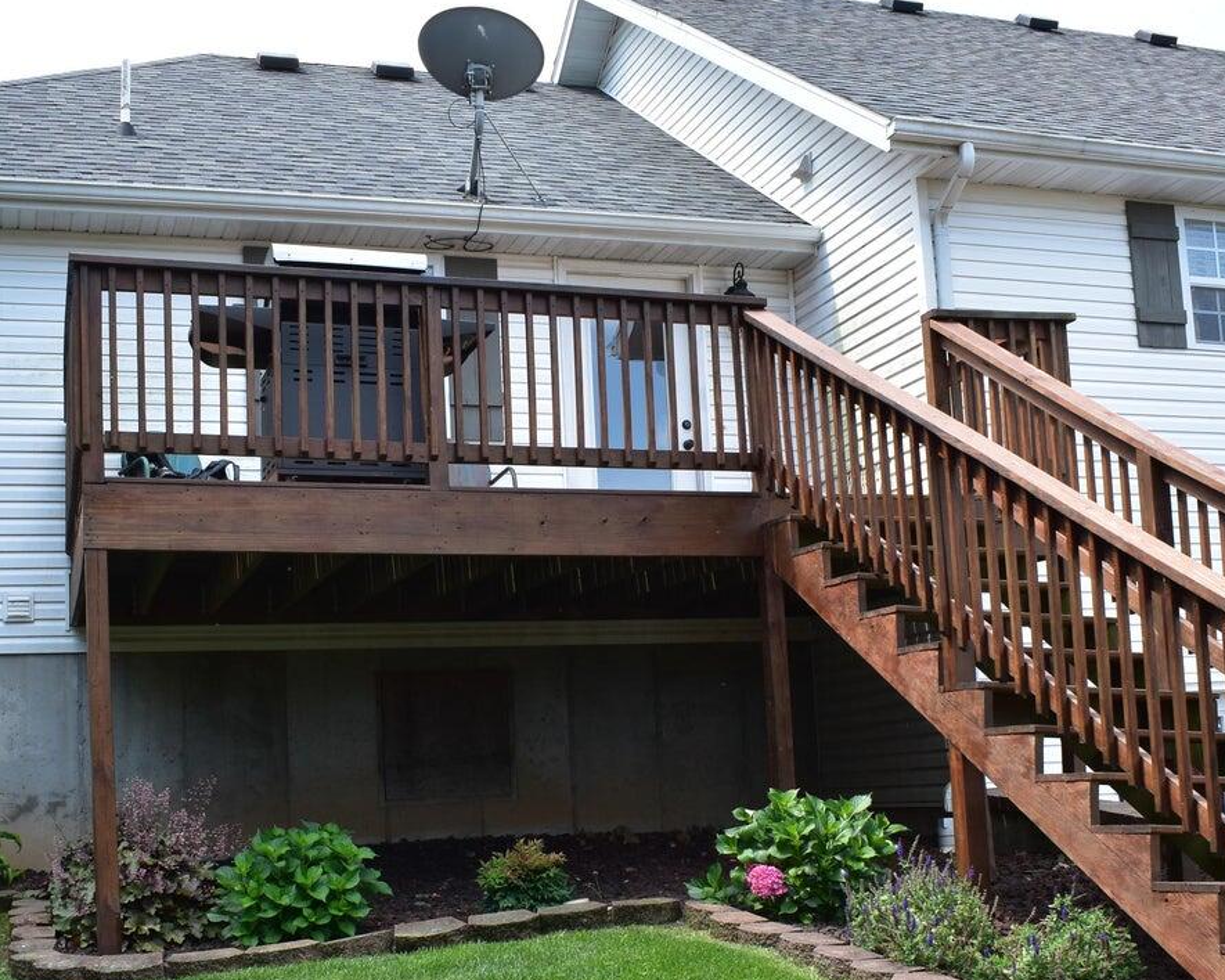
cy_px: 634
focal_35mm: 44
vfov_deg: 33.9
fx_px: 1595
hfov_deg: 42.0
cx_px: 574
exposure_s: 1/200
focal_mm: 18
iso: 400
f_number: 10
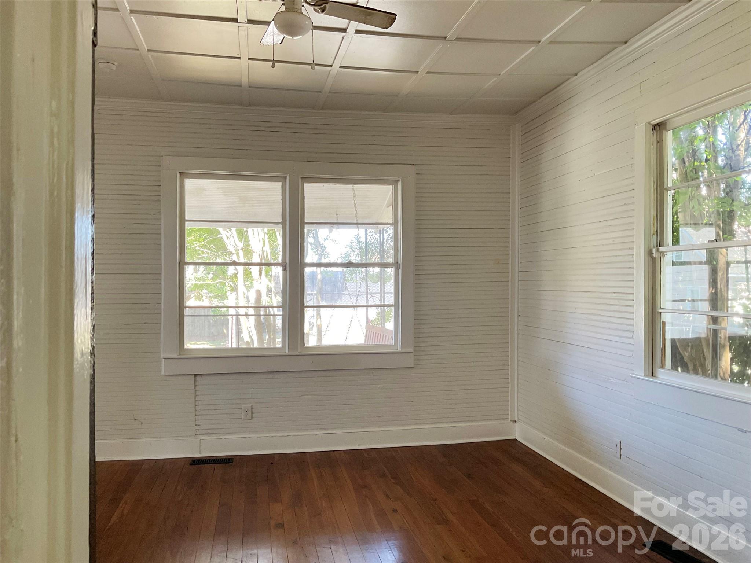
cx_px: 376
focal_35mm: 29
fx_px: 629
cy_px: 282
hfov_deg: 61.7
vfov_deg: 48.2
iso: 64
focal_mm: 3
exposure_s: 1/60
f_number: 1.8
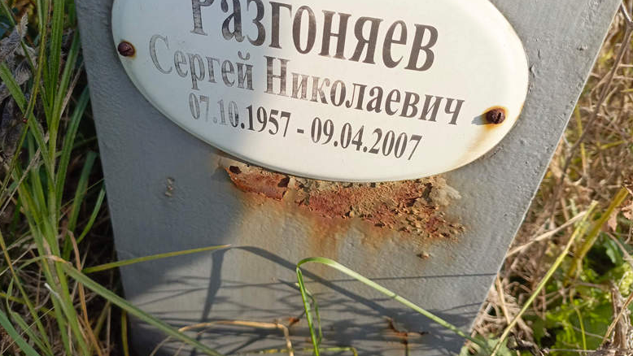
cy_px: 130
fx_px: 470
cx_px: 308
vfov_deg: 41.2
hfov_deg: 67.9
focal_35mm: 28
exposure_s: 1/535
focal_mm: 4.76
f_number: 1.69
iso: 108
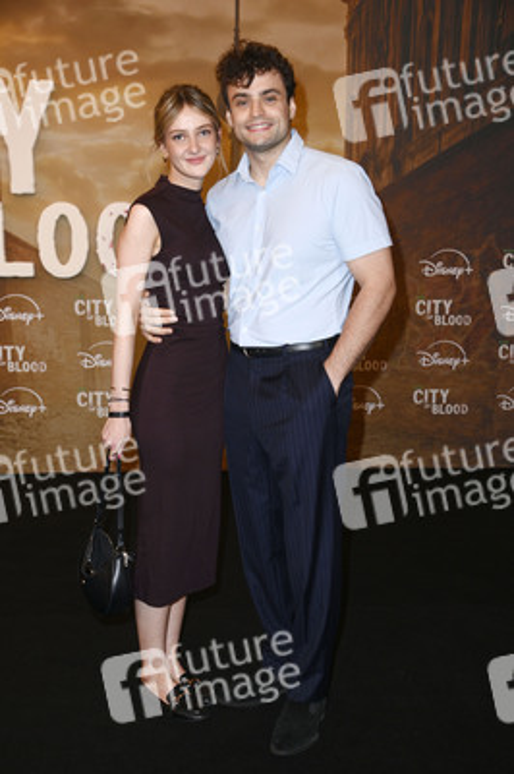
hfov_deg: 25.9
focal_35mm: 52
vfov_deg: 38.2
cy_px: 387
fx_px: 1116
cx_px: 257
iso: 640
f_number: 5.6
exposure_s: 1/250
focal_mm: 52
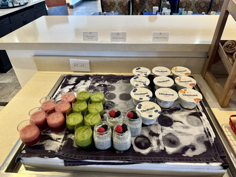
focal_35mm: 24
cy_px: 88
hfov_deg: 71.6
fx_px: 164
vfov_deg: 56.8
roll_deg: +0.8
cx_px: 118
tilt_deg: -35.8
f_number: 1.78
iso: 400
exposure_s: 1/60
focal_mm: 6.76
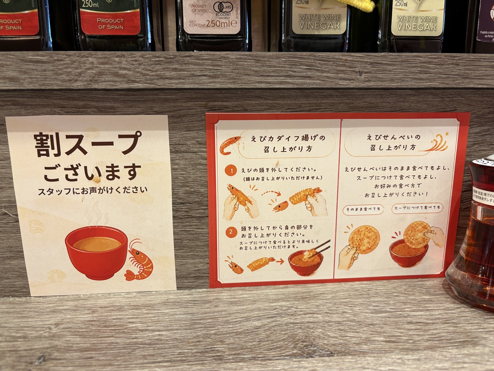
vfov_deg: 53.1
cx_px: 247
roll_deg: +1.1
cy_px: 186
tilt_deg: -11.5
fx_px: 371
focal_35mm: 26
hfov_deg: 67.3
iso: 100
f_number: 1.6
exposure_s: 1/50
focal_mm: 5.96
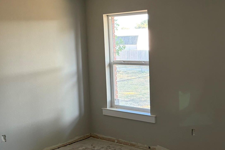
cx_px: 162
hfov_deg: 38.1
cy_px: 72
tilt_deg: -5.0
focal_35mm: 51
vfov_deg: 26.5
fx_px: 319
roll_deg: +0.6
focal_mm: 5.96
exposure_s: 1/60
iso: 160
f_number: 1.6
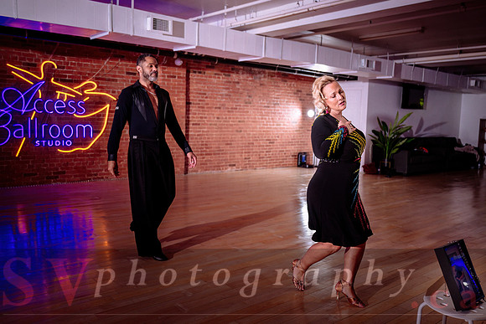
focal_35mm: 32
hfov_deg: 58.3
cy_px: 161
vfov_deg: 40.9
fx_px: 435
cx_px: 265
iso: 1250
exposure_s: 1/320
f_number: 2.8
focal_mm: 29.5
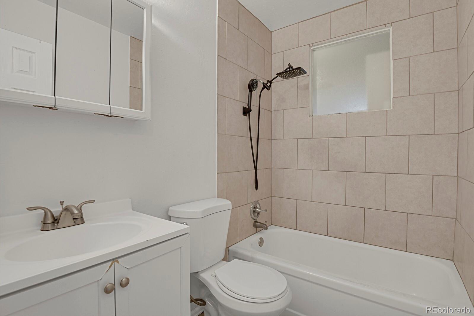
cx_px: 237
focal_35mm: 17
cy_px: 158
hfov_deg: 93.3
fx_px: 224
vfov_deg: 70.4
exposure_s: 1/20
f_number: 8
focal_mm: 17
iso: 8000
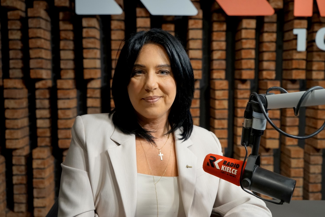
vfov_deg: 38.9
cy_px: 108
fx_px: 307
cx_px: 162
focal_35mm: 34
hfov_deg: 55.8
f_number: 4
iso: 1600
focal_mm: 34
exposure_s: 1/160
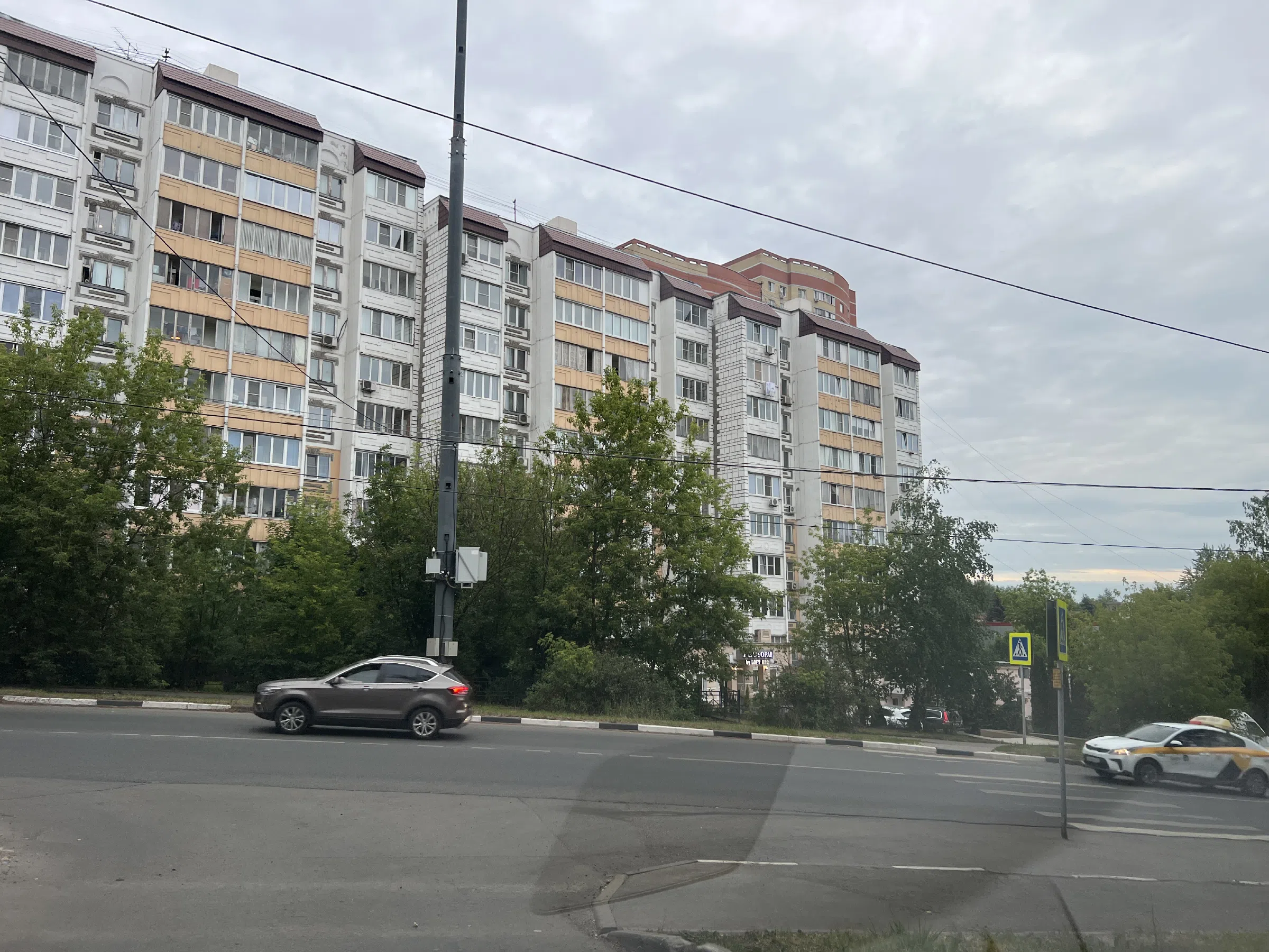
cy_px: 476
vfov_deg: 53.1
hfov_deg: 67.3
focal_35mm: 26
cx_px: 634
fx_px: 953
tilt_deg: +10.2
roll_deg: +0.5
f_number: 1.5
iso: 50
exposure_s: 1/121
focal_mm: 5.7
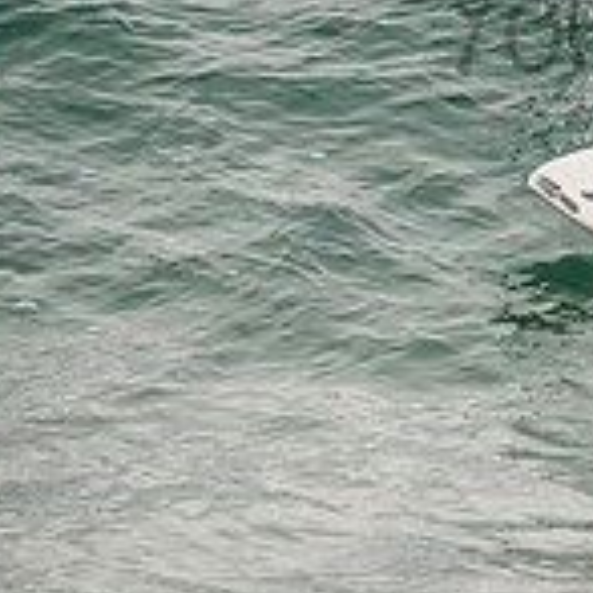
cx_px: 855
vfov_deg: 1.0
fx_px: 32541
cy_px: -22
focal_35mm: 1679
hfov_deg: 1.0
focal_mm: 500
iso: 320
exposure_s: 1/2000
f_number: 5.6
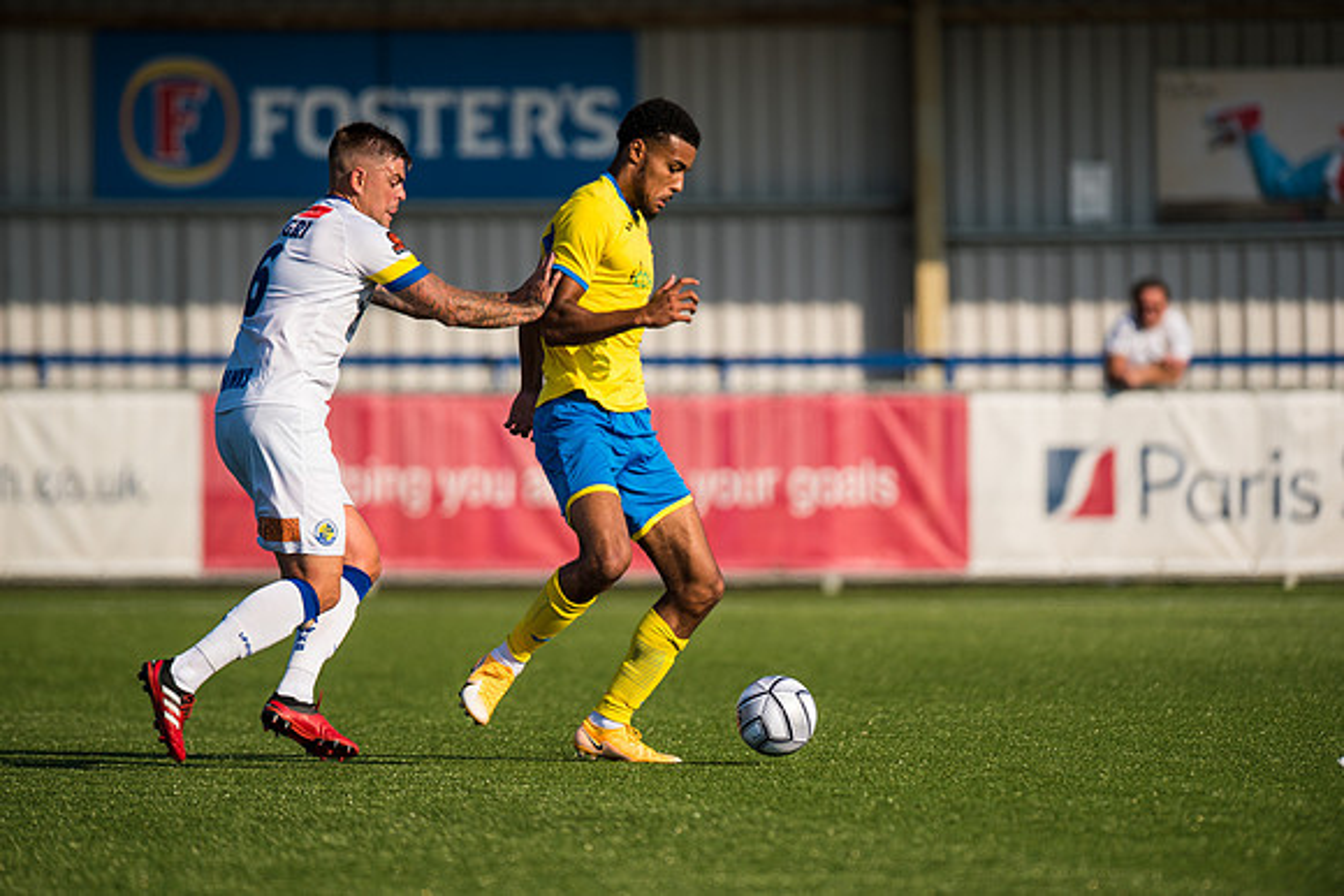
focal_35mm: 400
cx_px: 672
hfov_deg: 5.2
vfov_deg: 3.4
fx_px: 14936
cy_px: 448
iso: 200
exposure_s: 1/4000
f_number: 5
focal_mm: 400
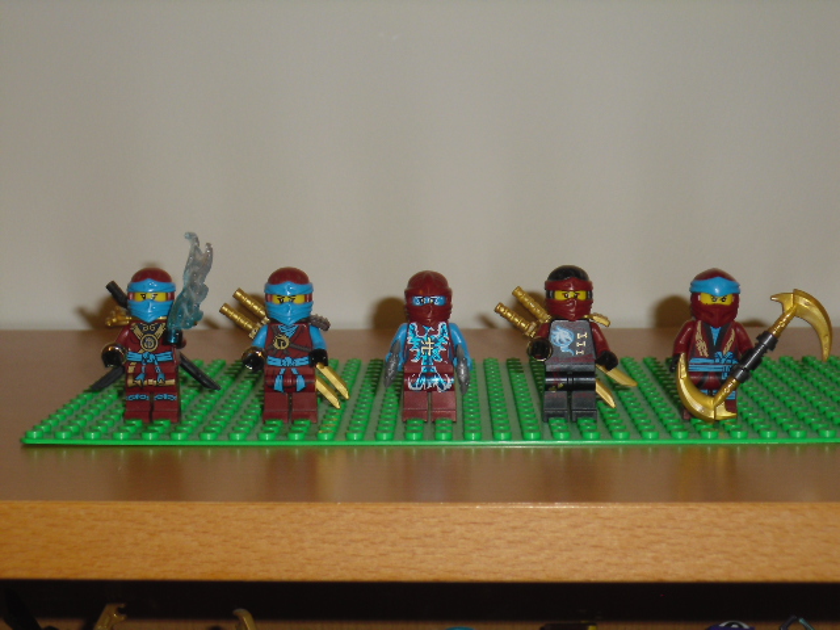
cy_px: 315
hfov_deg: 30.7
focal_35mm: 63
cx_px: 420
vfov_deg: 23.3
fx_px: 1529
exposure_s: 1/60
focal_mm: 11.2
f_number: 4.2
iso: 200
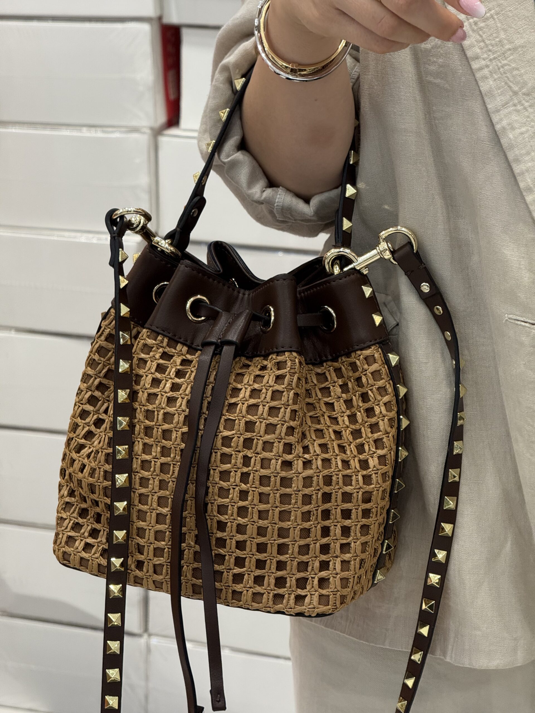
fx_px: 2473
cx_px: 268
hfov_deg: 12.3
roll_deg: -1.3
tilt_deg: -15.6
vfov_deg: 16.4
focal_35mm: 120
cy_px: 356
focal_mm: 15.66
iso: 200
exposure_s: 1/100
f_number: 2.8
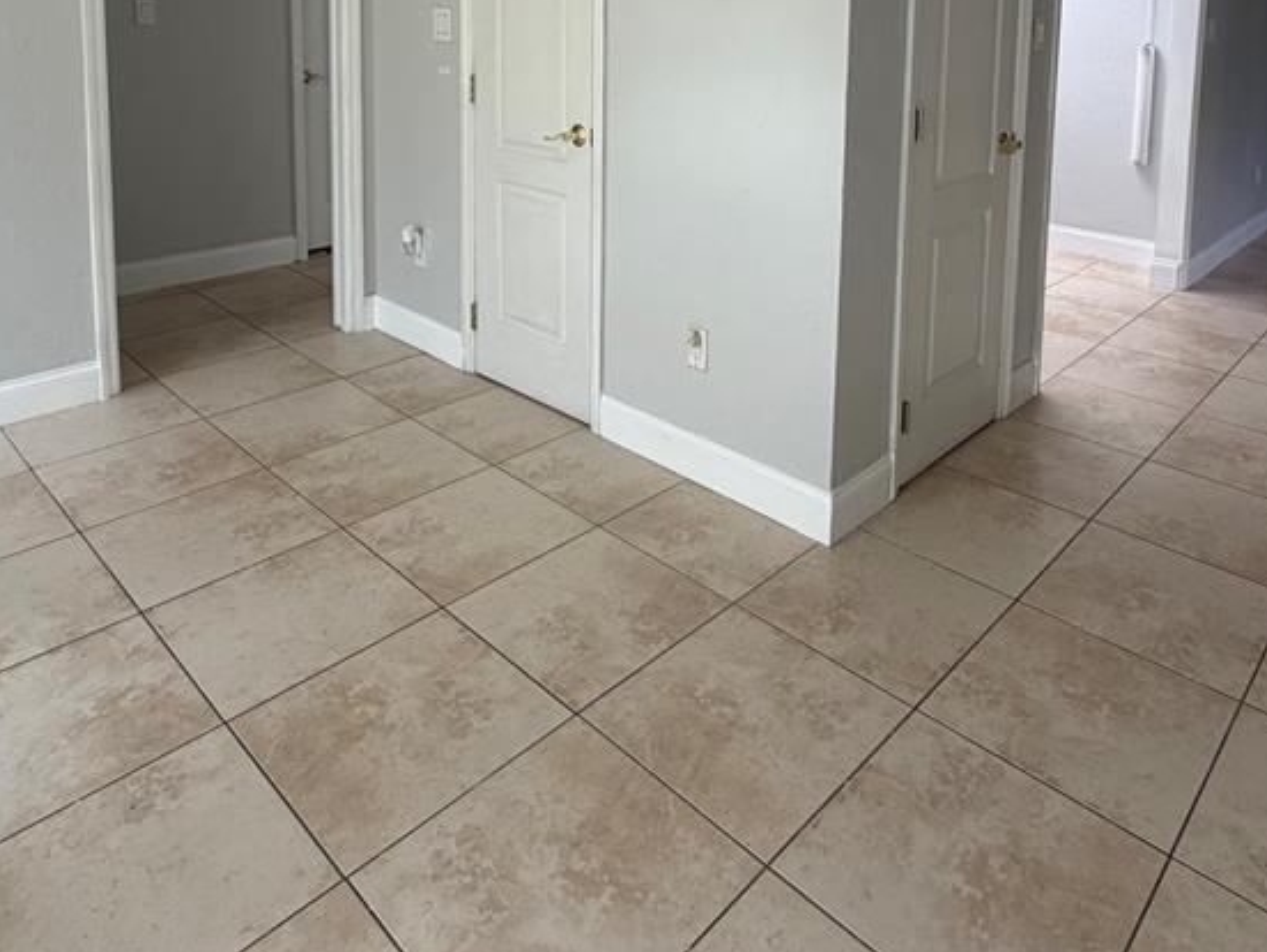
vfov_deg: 47.6
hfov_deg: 67.0
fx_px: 952
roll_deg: -0.7
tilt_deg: -4.7
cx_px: 713
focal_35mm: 26
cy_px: 92
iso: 100
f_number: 2.2
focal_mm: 2.22
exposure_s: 1/121
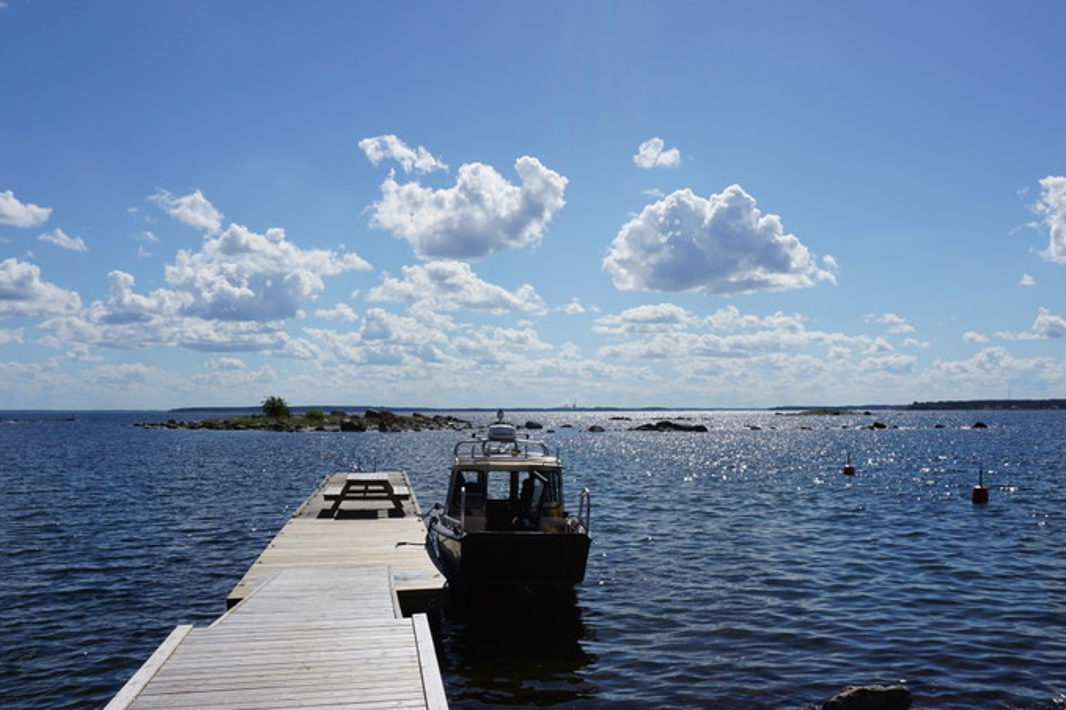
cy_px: 404
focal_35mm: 34
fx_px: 1007
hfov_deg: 55.7
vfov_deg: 38.8
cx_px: 596
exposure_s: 1/400
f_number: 11
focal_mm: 16
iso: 100
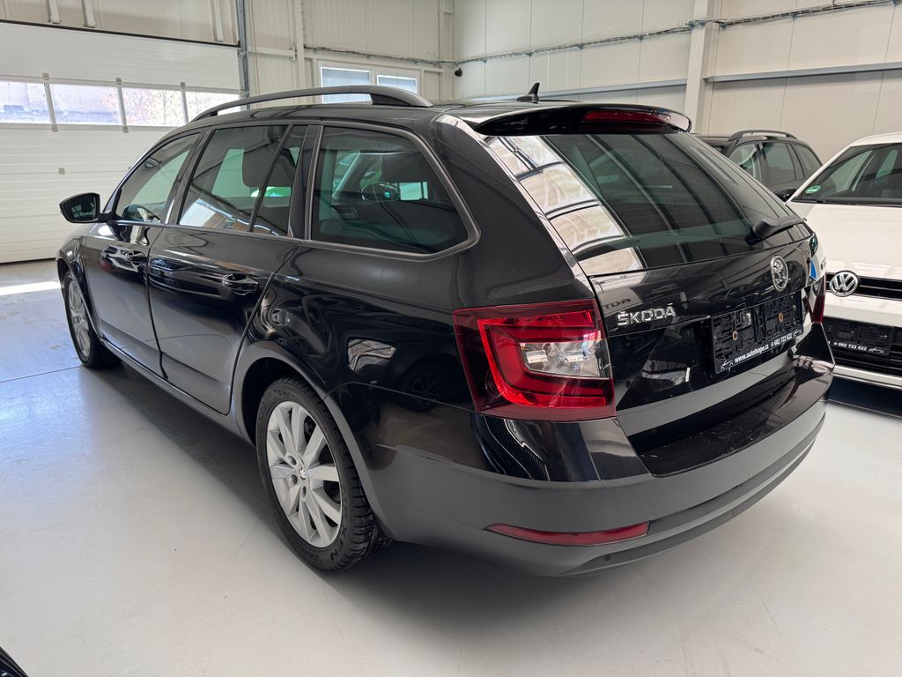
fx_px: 625
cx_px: 451
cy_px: 338
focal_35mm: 24
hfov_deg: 71.6
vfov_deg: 56.8
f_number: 1.78
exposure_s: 1/118
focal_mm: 6.76
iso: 200
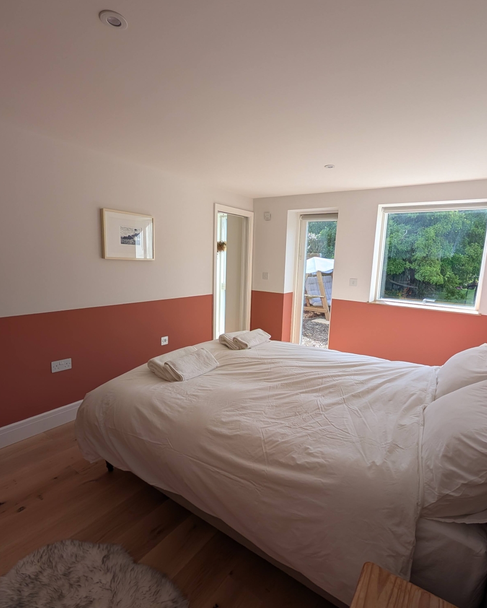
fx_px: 288
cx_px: 257
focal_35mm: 16
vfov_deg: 93.1
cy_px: 312
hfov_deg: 80.3
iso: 48
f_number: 1.7
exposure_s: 1/518
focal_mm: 2.02
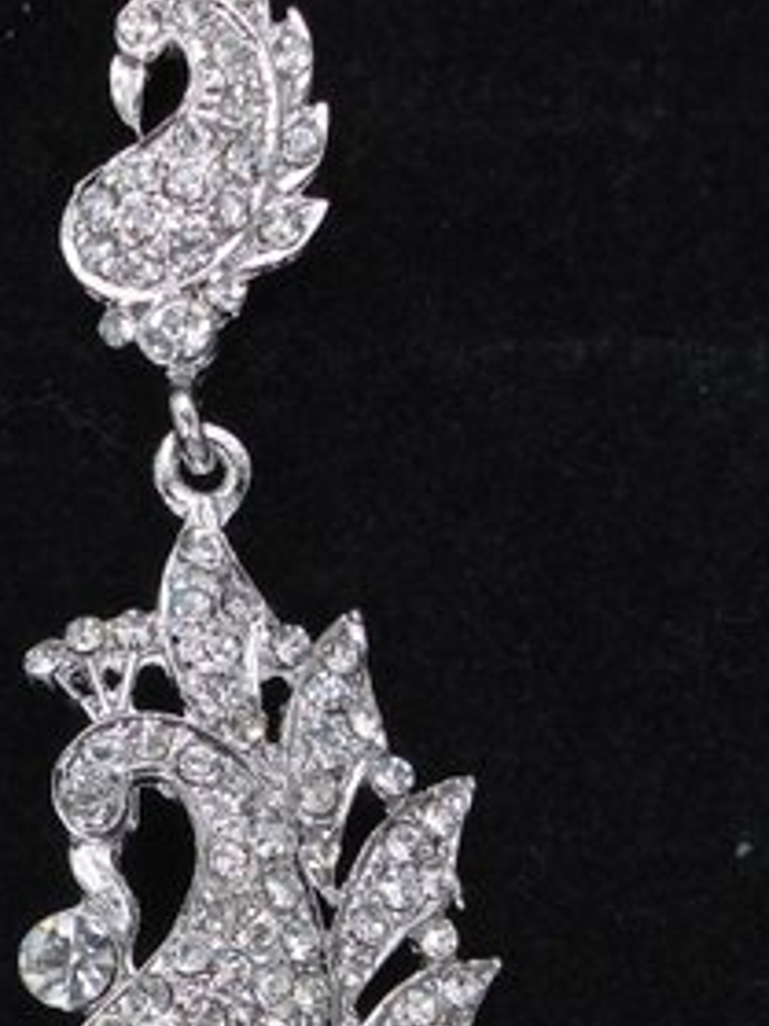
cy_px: 1052
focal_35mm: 85
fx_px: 2520
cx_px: -40
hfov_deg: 16.9
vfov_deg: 22.1
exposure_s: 1/40
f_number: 3.2
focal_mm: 6.7
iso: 80
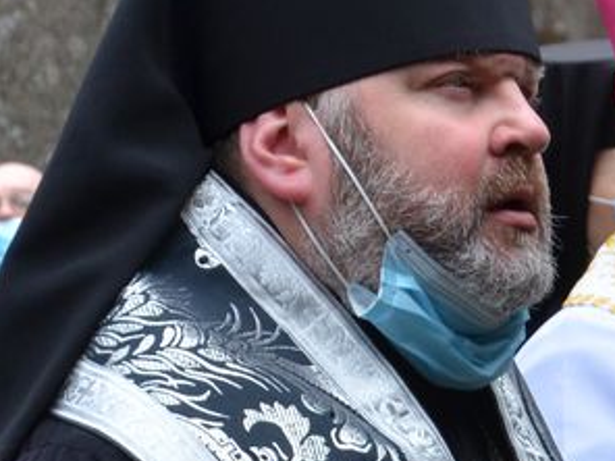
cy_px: 491
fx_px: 6041
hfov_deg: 5.7
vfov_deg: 4.4
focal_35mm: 340
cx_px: 1151
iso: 400
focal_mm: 50
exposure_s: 1/400
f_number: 8
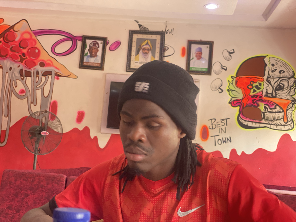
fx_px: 445
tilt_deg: +6.1
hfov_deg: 36.8
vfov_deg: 28.0
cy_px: 111
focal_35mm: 52
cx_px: 148
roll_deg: -4.2
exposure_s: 1/50
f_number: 2
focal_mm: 6
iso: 125
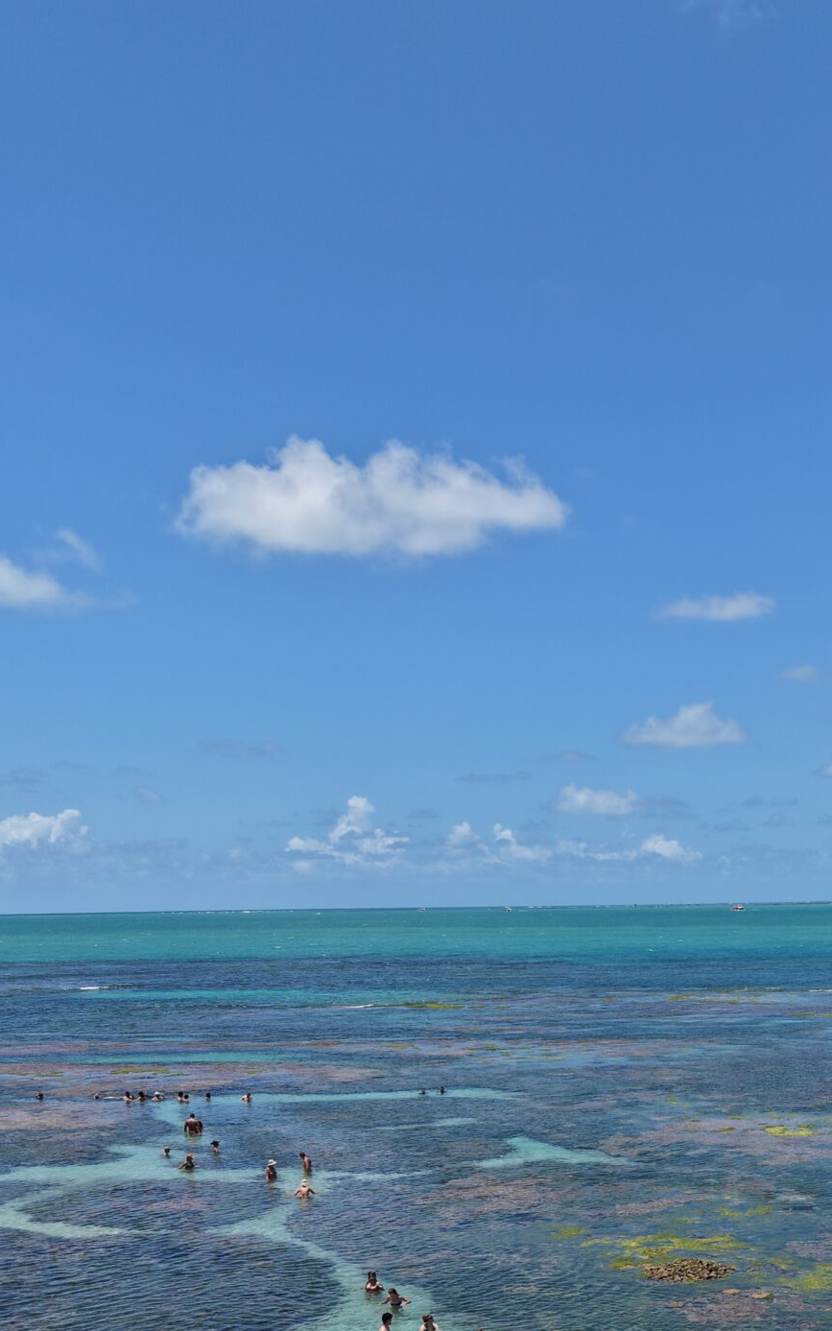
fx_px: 1632
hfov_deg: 27.6
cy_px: 1176
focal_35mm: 45
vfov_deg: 41.2
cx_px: 747
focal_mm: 8.67
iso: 140
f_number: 1.8
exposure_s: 1/5000
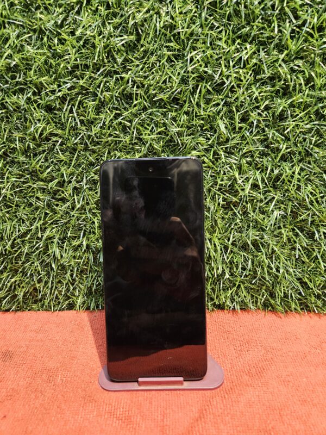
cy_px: 218
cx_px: 163
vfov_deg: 73.9
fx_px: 289
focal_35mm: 23
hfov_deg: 58.9
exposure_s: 1/33
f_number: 1.8
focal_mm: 5.4
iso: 500
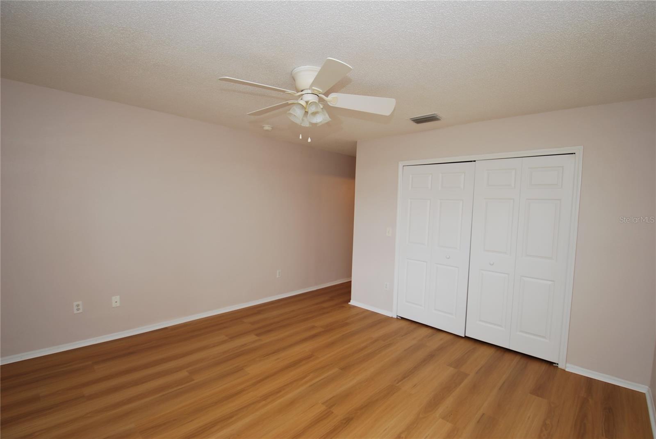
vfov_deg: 72.2
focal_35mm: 16
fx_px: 301
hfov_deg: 94.9
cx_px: 328
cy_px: 220
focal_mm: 11
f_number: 3.8
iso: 100
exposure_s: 1/60
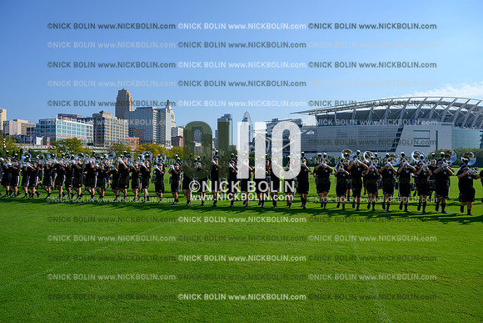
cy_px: 162
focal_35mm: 24
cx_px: 242
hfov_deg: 73.7
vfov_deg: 53.2
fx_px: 322
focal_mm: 24
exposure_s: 1/400
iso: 80
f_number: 7.1
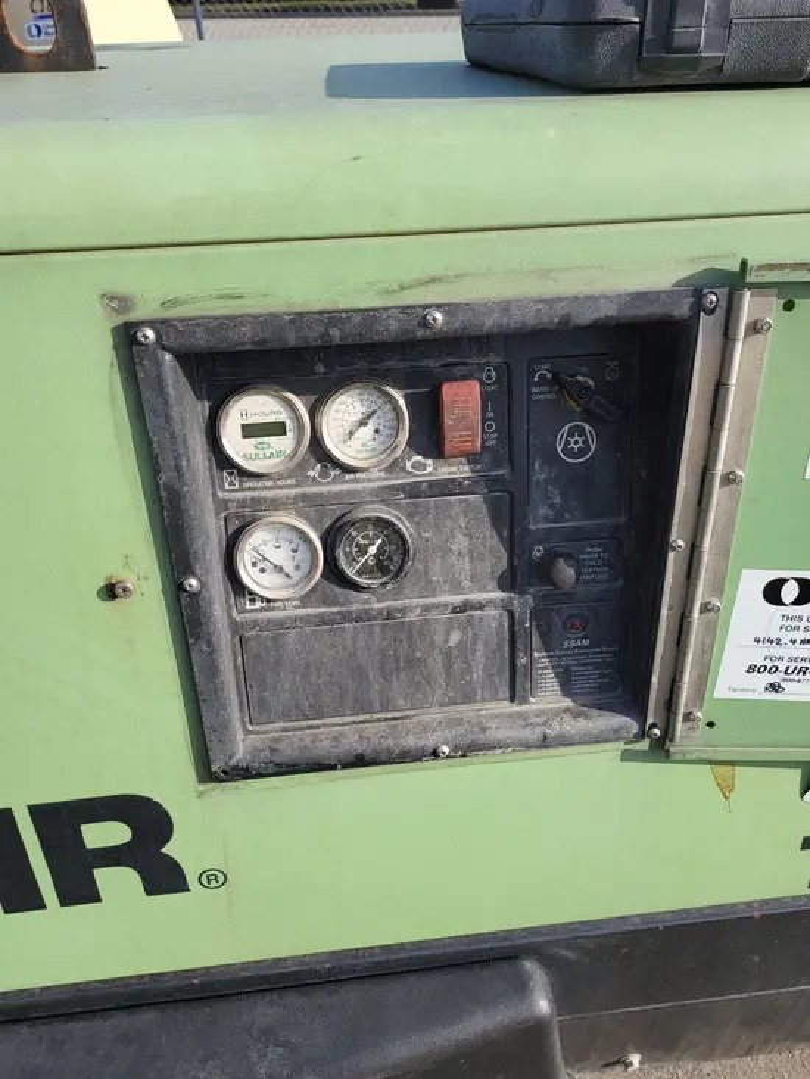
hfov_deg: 53.1
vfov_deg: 67.3
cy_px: 540
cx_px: 405
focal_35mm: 26
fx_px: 811
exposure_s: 1/1195
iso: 40
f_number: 1.8
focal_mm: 5.4
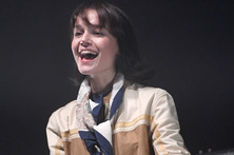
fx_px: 2640
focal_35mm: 407
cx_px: 121
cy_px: 141
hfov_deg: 5.1
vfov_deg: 3.4
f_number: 3.2
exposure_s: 1/400
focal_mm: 200
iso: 1600
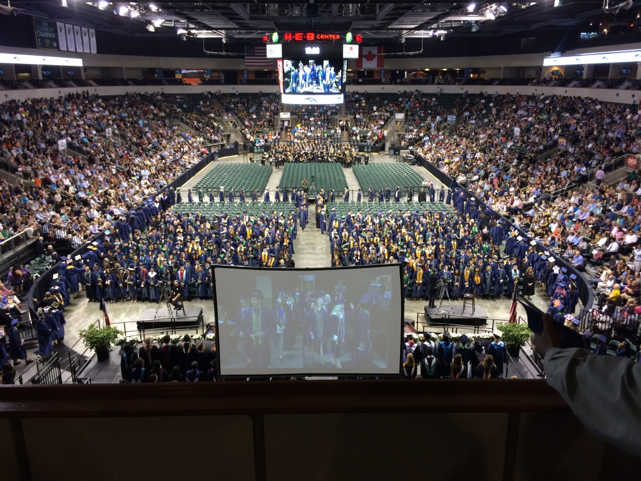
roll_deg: +0.1
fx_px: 537
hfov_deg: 61.7
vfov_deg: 48.2
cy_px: 240
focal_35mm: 29
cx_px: 320
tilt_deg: -19.3
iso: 125
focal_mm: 4.15
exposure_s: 1/30
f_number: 2.2
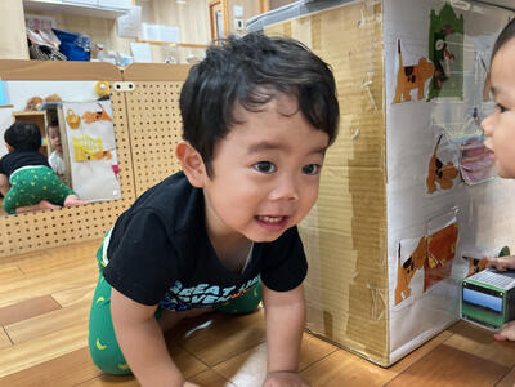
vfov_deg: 49.7
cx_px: 258
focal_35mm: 28
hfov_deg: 63.4
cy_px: 194
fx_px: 417
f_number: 1.8
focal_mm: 3.99
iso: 125
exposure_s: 1/60
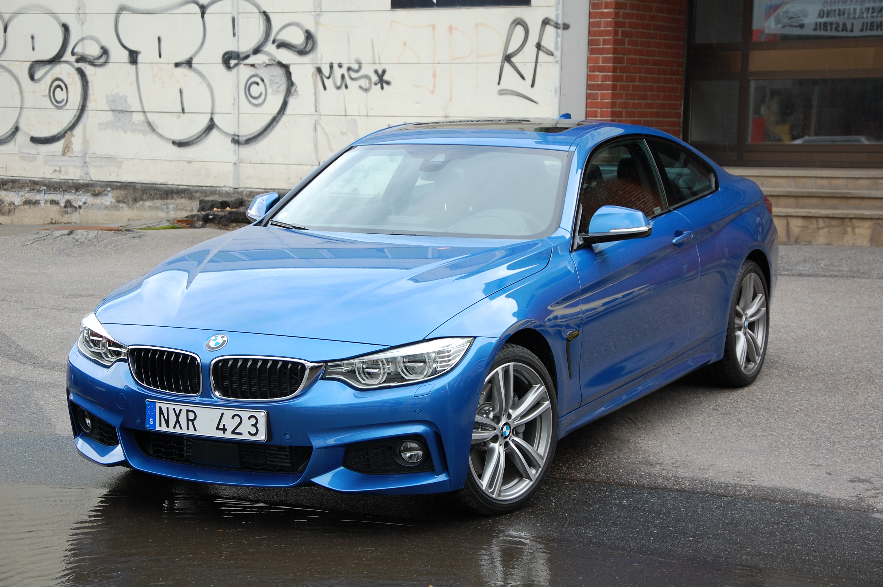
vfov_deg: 18.1
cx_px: 442
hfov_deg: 27.0
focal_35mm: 75
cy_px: 294
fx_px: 1838
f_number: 5.6
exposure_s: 1/125
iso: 250
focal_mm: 50
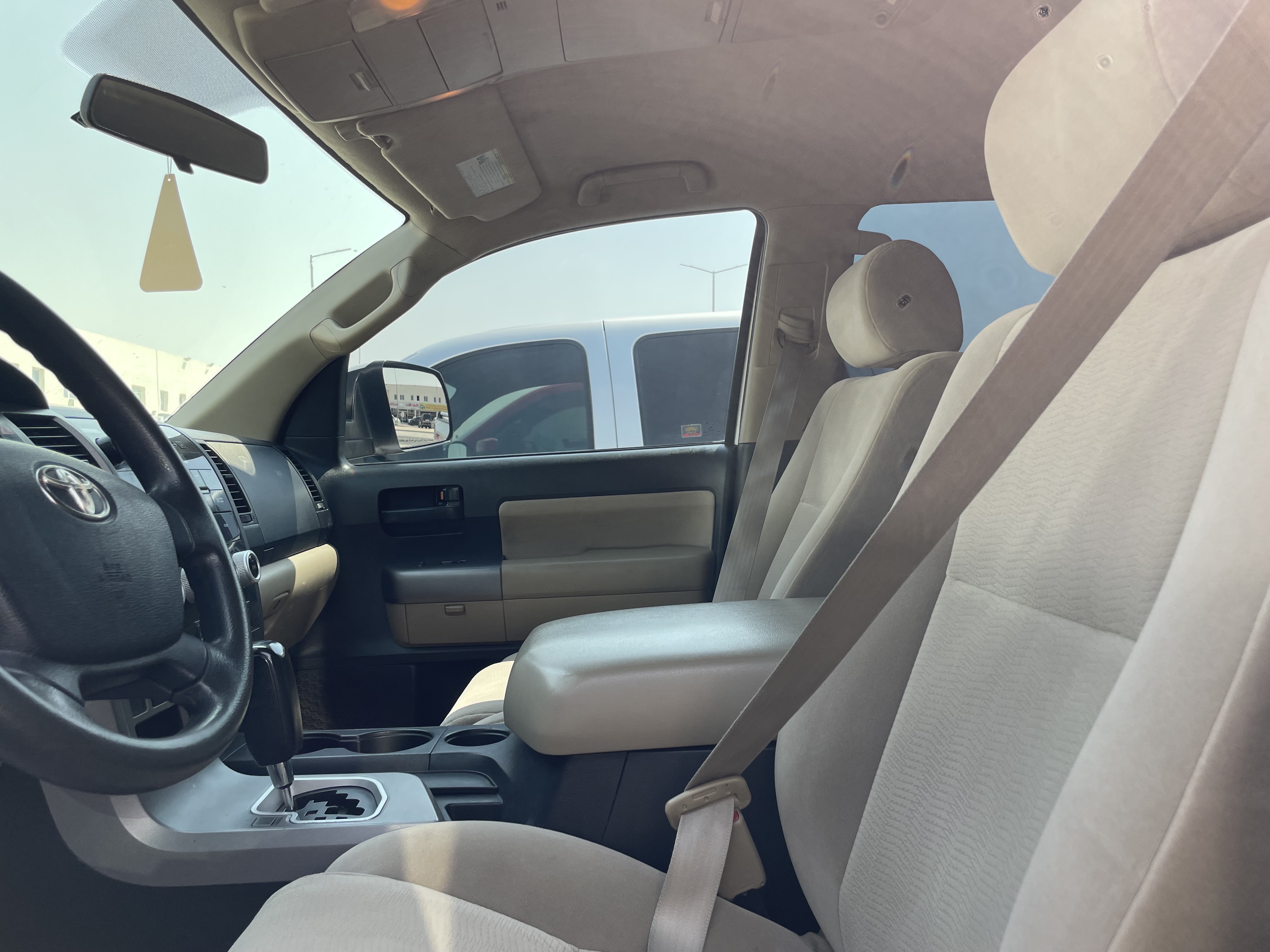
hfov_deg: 67.3
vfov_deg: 53.1
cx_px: 635
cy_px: 476
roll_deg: +0.8
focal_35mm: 26
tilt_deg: -0.6
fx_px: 954
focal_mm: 4.2
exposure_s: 1/368
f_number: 1.6
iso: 32
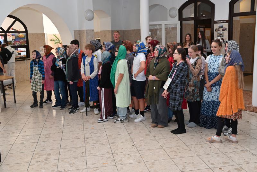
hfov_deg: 50.7
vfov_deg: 35.1
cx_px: 128
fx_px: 271
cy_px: 86
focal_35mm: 38
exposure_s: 1/125
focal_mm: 38
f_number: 5.6
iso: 1600
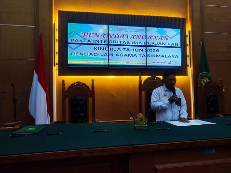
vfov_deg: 56.8
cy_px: 87
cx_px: 120
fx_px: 160
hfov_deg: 71.6
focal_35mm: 24
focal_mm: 5.59
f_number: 1.88
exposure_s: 1/100
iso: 324
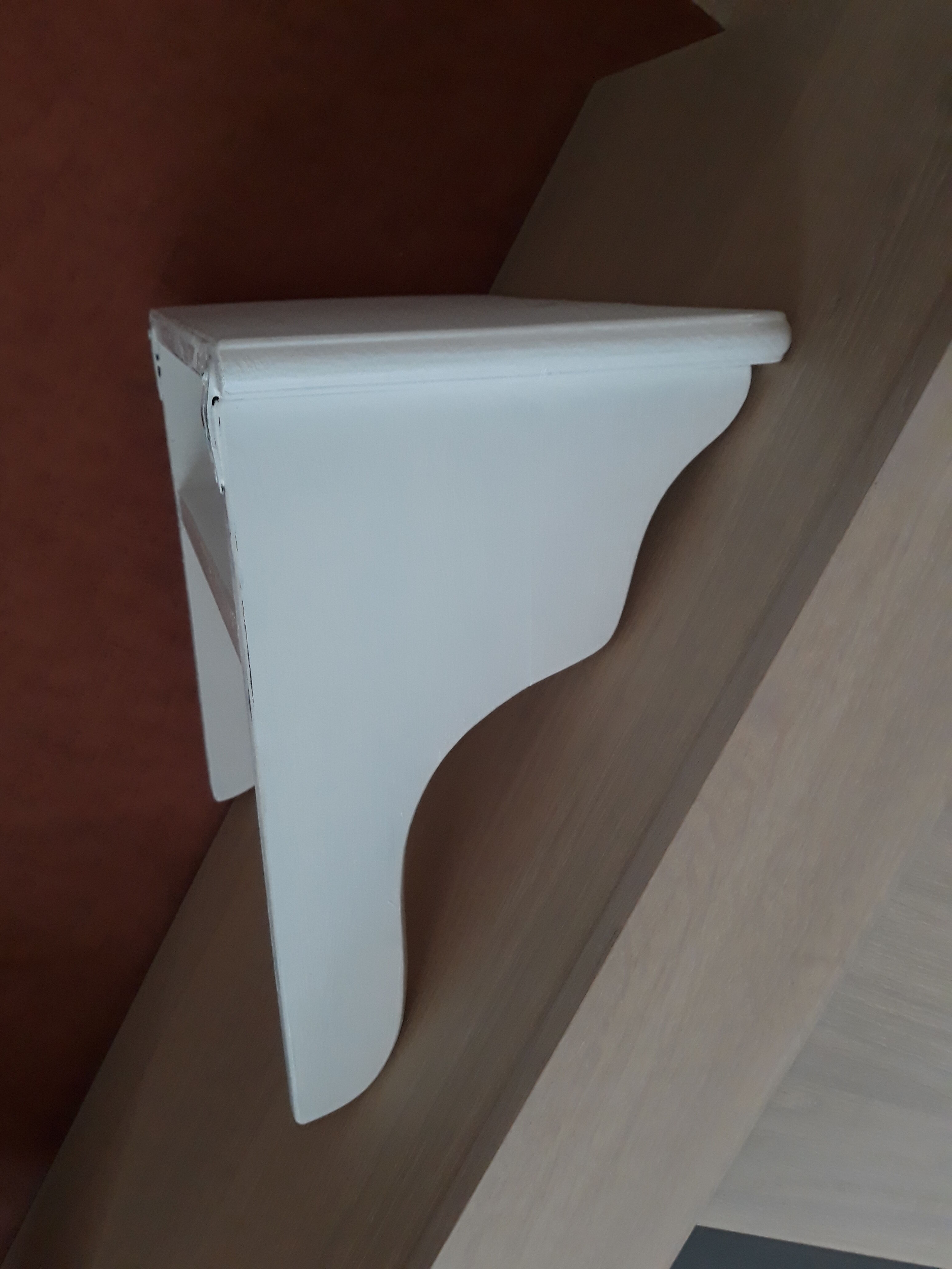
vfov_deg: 65.3
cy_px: 634
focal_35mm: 27
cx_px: 476
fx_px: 990
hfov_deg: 51.4
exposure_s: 1/33
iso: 200
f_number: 1.7
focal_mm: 3.71
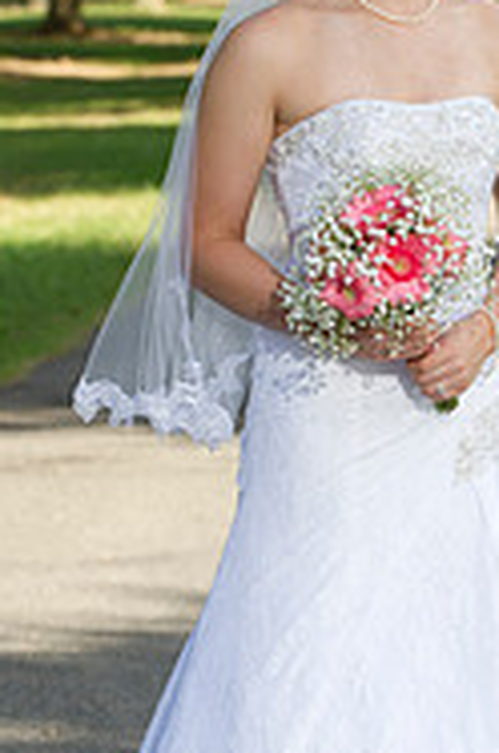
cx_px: 396
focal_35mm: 279
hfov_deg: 4.9
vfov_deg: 7.4
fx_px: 5822
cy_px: 399
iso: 320
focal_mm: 116
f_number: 5.6
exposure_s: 1/250
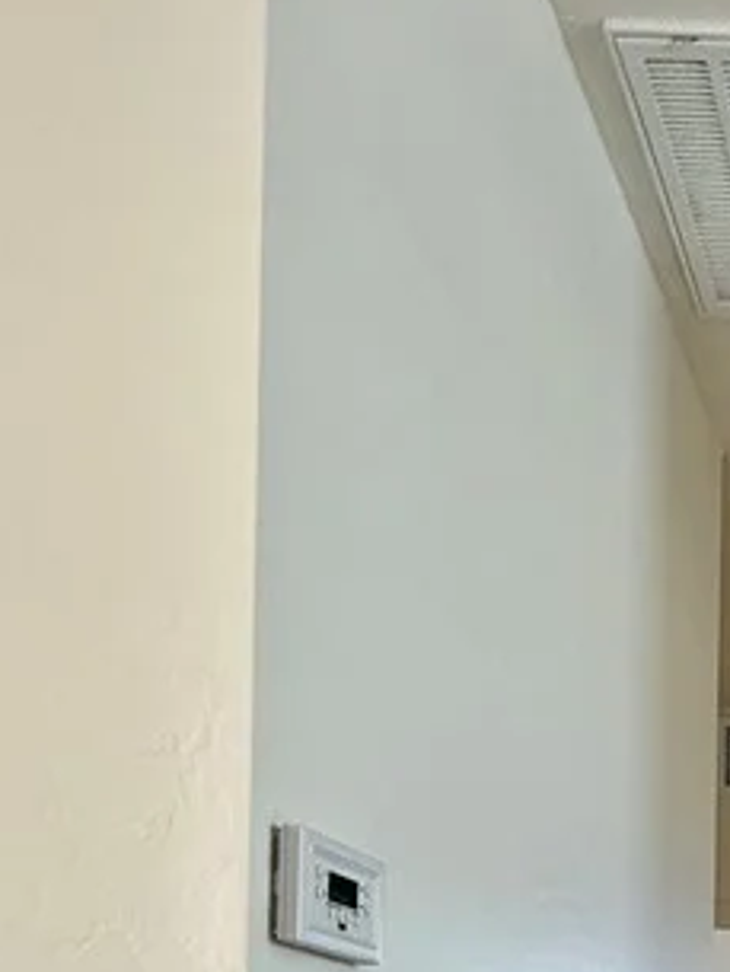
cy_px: 1138
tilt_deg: +3.0
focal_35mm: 47
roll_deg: -0.8
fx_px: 1321
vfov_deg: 33.6
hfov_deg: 25.3
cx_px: 1017
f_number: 2.2
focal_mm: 2.22
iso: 250
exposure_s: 1/120
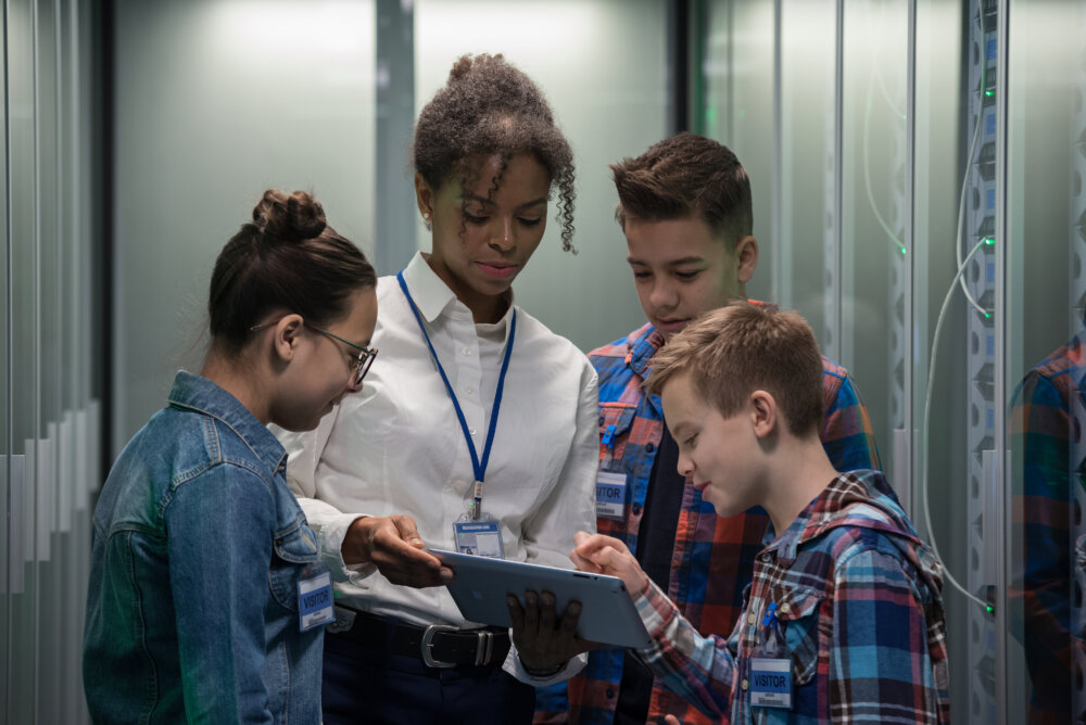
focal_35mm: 112
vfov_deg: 12.2
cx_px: 543
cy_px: 362
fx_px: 3380
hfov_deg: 18.3
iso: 400
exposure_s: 1/100
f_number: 4
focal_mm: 112
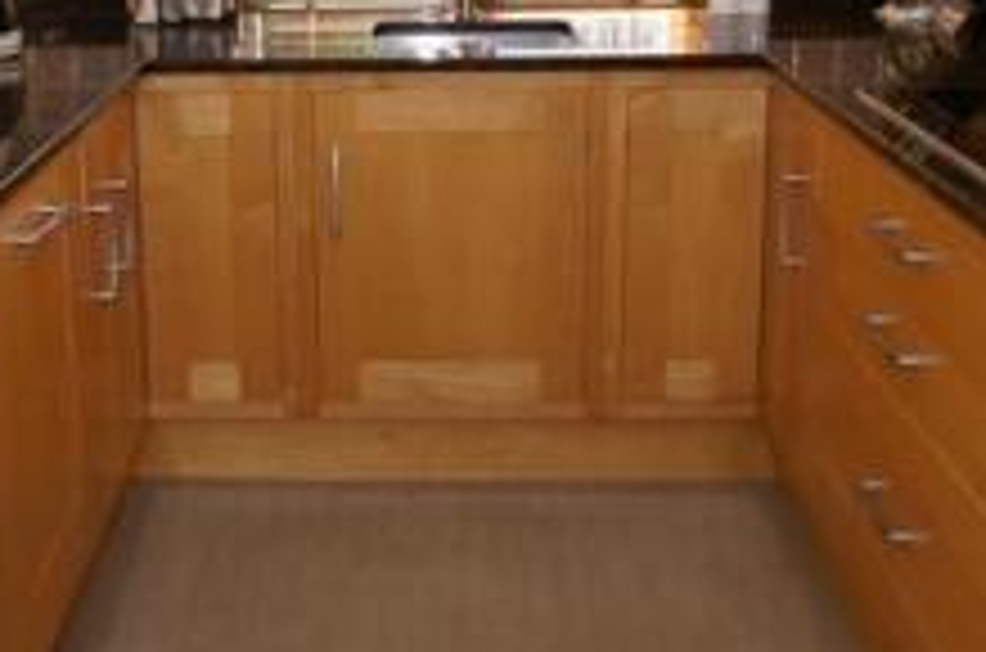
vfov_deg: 25.7
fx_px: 1353
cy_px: -4
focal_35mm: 50
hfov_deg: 39.6
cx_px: 342
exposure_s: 1/60
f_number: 5
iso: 160
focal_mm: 11
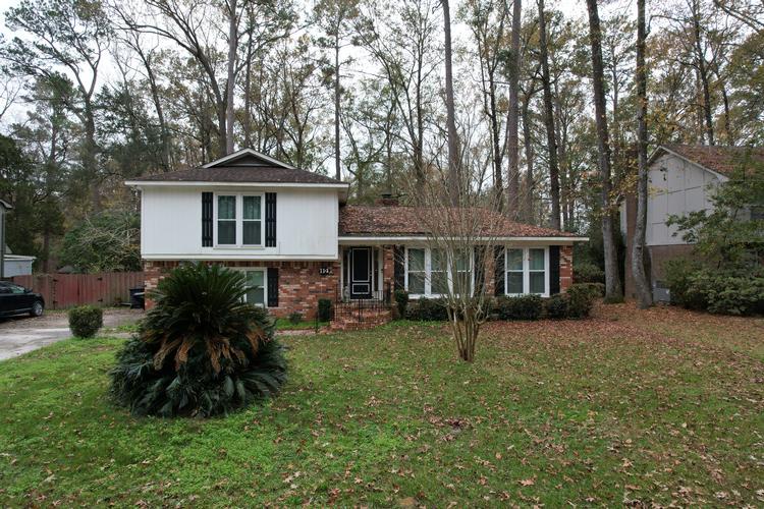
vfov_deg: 57.2
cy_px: 254
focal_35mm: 22
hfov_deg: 78.6
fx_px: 467
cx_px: 382
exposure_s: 1/500
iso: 120
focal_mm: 8.38
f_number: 2.8
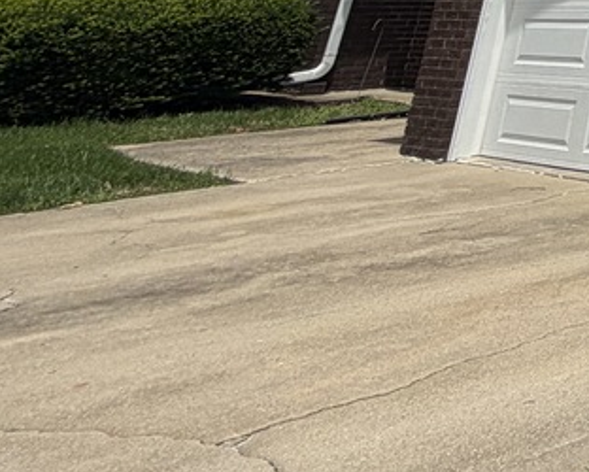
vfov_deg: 18.1
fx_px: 1099
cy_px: -425
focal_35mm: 63
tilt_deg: +20.9
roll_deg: +0.1
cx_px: 1235
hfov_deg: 17.9
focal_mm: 2.22
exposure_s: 1/1901
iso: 20
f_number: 2.2
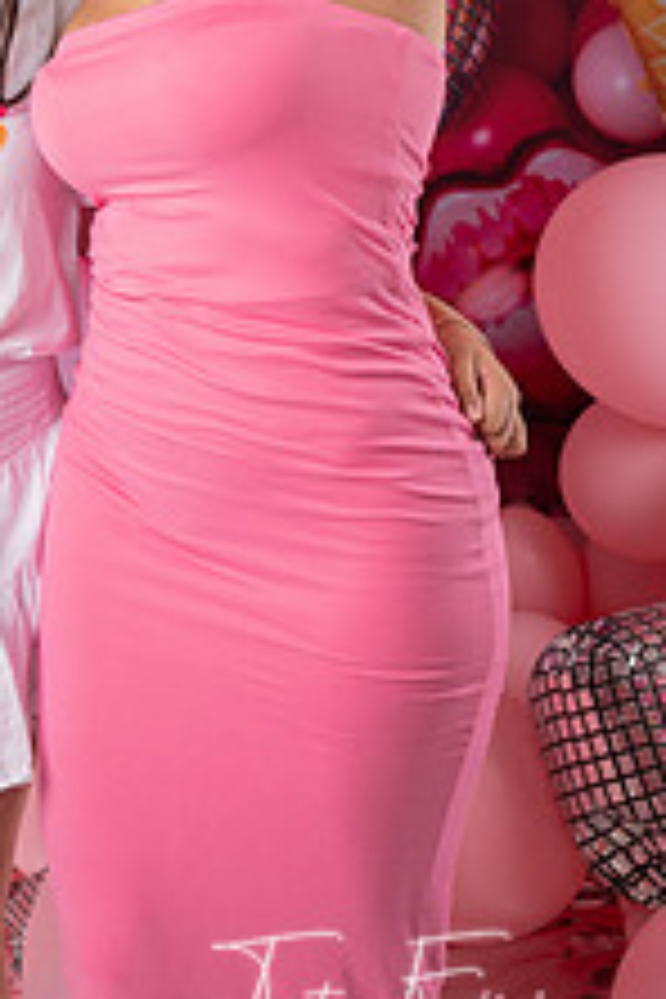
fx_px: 2303
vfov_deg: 24.0
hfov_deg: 16.2
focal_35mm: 83
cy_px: 148
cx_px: 22
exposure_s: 1/80
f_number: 5.6
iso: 250
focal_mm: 41
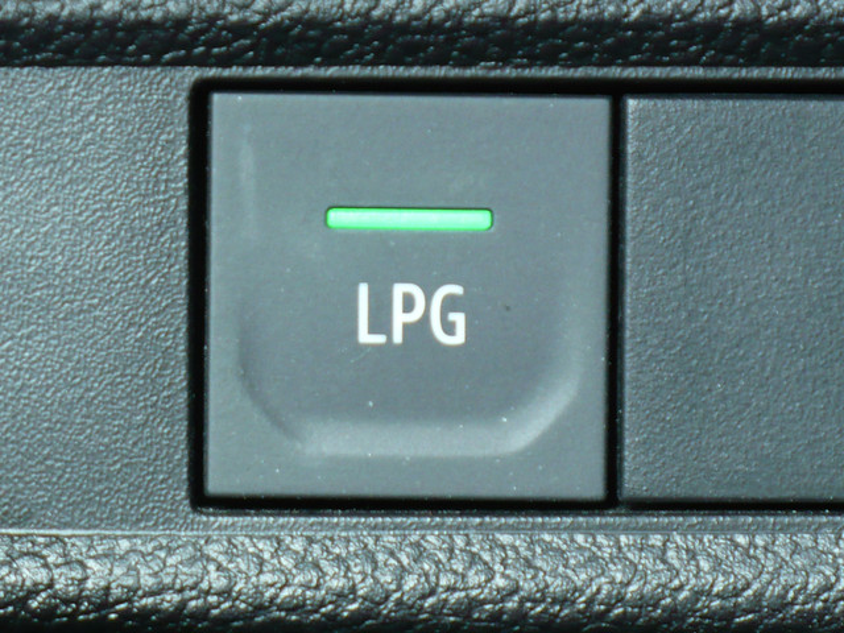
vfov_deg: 9.6
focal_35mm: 155
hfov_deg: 12.7
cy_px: 316
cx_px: 422
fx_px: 3779
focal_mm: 17.2
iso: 200
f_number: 3.5
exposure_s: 1/20
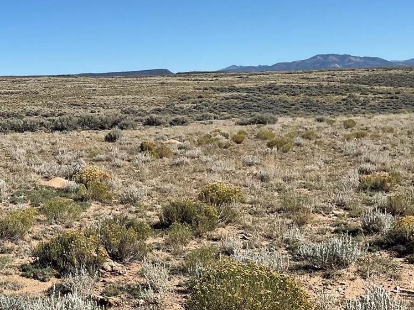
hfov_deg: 29.5
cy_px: 132
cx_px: 16
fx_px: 742
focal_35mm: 62
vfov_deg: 23.6
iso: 16
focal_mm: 3
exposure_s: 1/2427
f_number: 1.8
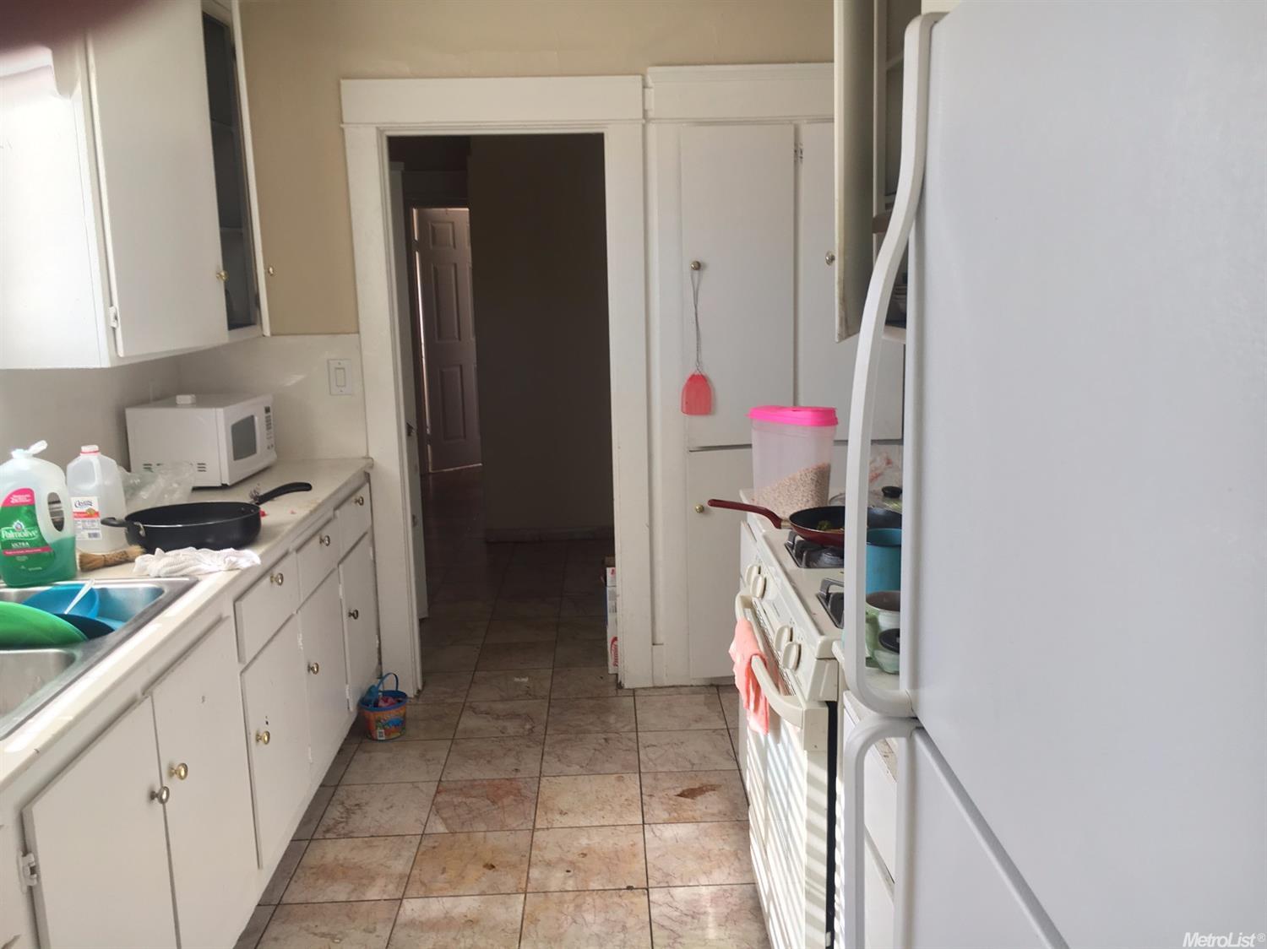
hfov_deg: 61.7
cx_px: 634
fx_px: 1061
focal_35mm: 29
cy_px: 474
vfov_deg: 48.2
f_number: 2.2
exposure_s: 1/40
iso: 25
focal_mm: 4.15
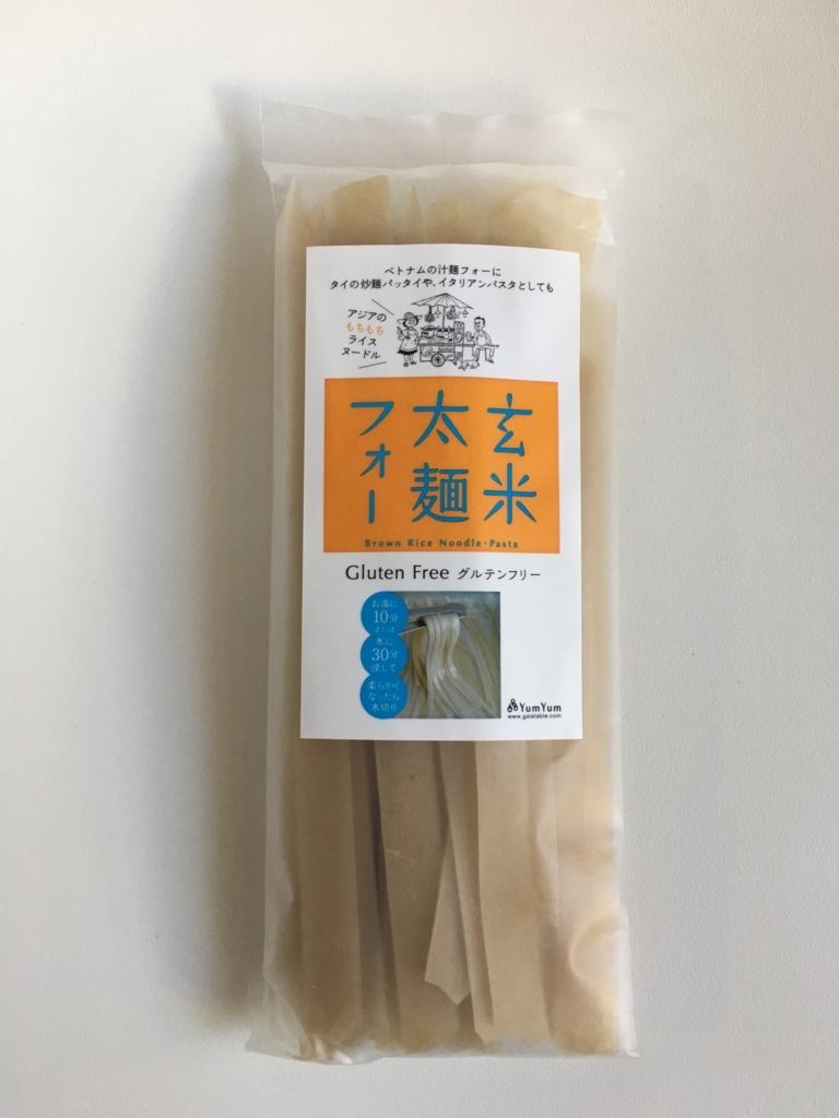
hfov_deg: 48.2
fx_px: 937
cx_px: 420
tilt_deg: -88.8
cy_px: 559
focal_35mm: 29
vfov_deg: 61.7
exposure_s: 1/33
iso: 25
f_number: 2.2
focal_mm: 4.15
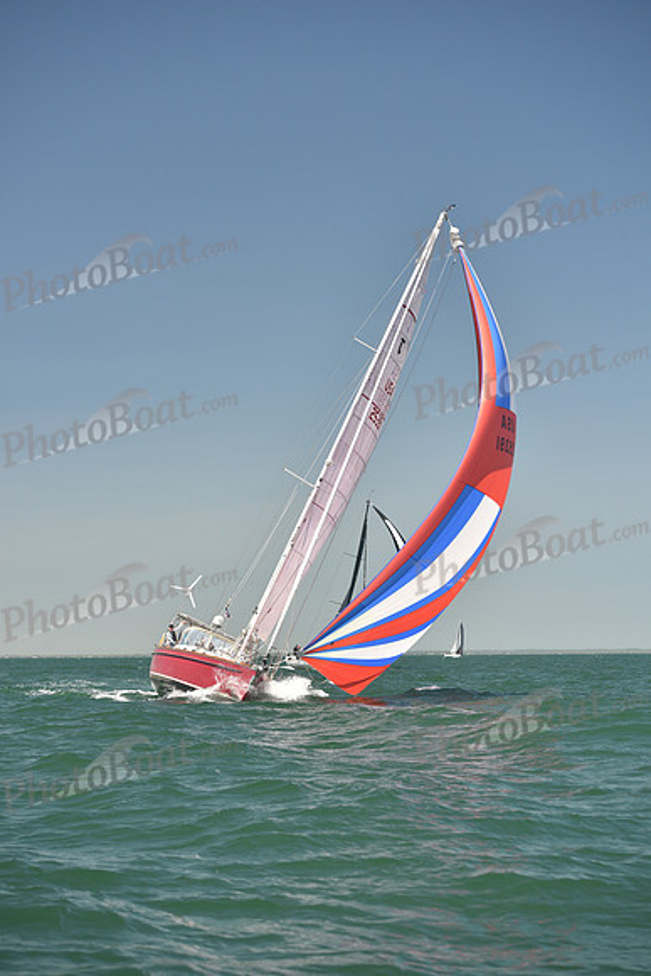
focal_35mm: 78
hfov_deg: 17.5
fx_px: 2114
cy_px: 488
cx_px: 326
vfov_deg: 26.0
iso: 250
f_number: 4
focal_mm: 78
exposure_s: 1/800
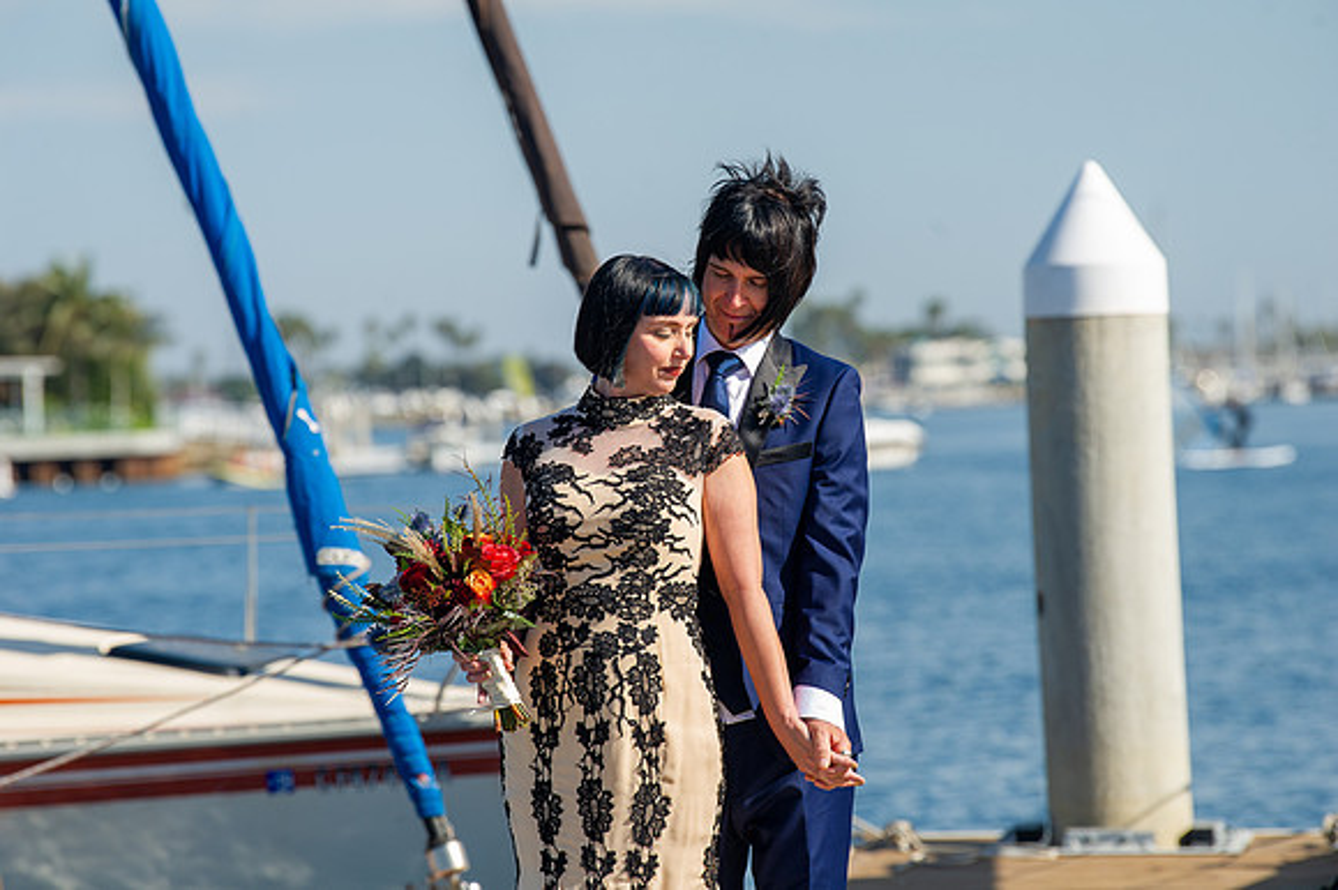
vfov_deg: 6.9
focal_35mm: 200
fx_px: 7429
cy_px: 445
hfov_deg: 10.3
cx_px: 669
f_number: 5.6
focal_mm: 200
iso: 200
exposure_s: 1/250
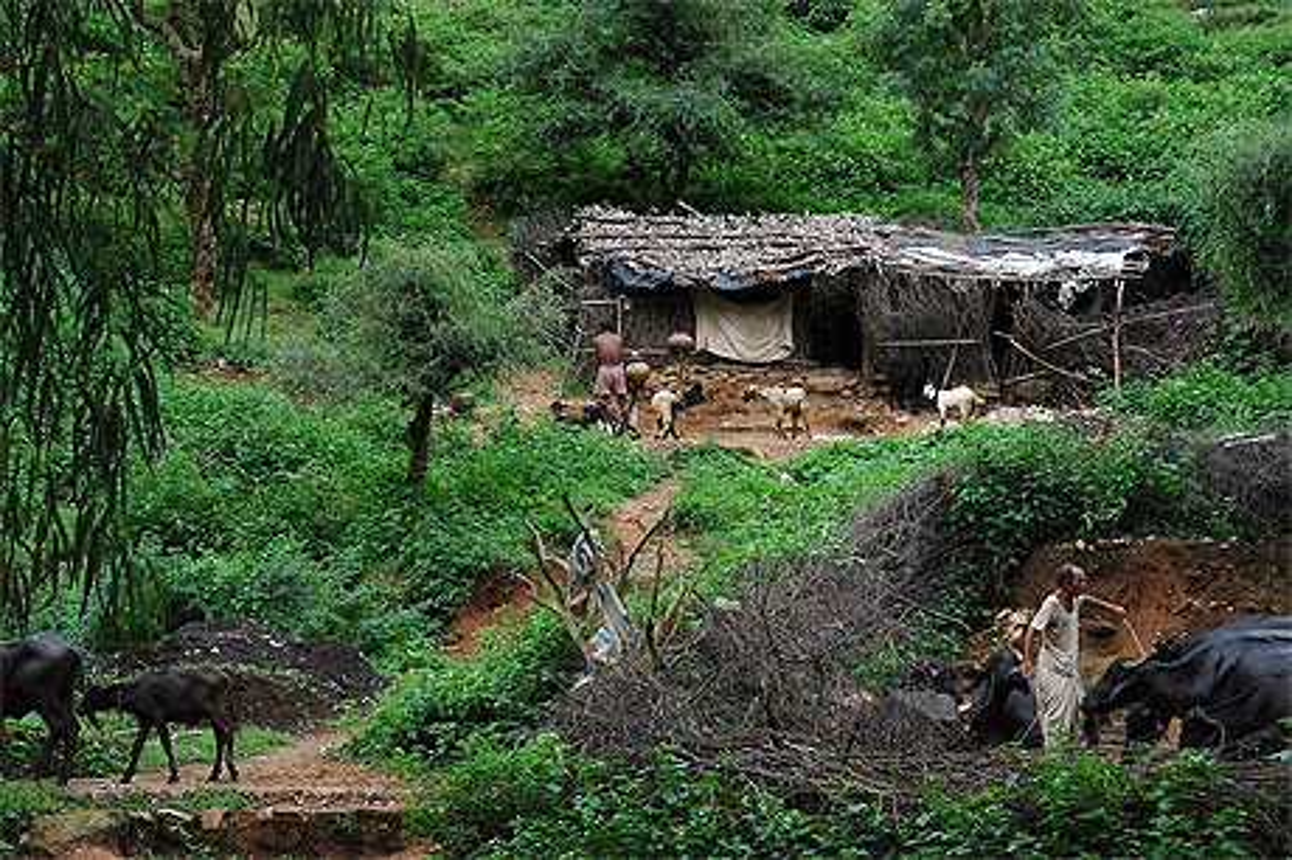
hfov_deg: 18.2
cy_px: 430
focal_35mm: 112
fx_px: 4034
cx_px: 646
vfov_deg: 12.2
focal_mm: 75
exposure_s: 1/200
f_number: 10
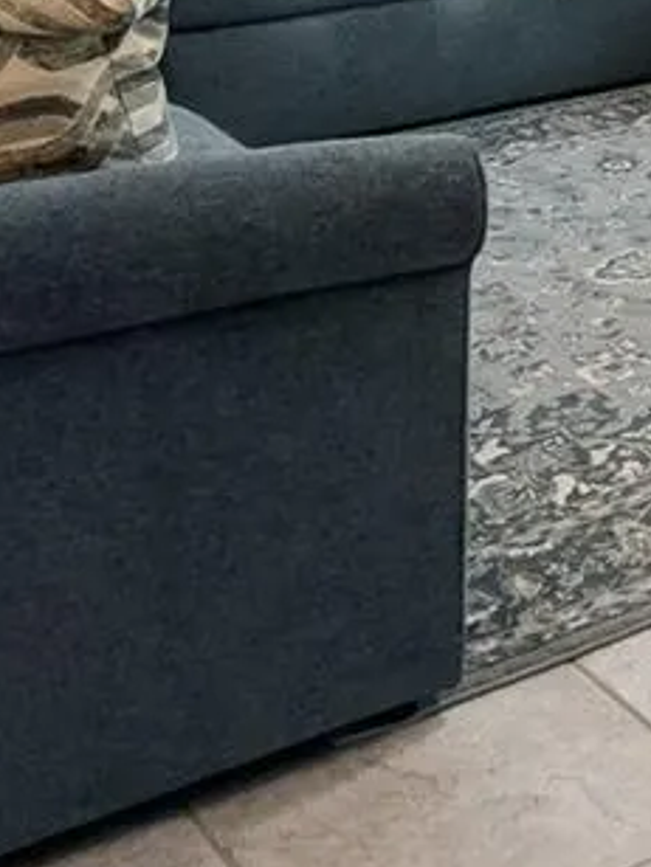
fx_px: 2069
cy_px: -386
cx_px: 989
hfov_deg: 16.3
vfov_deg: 20.7
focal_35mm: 82
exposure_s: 1/15
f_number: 9
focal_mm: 16.5
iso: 2000
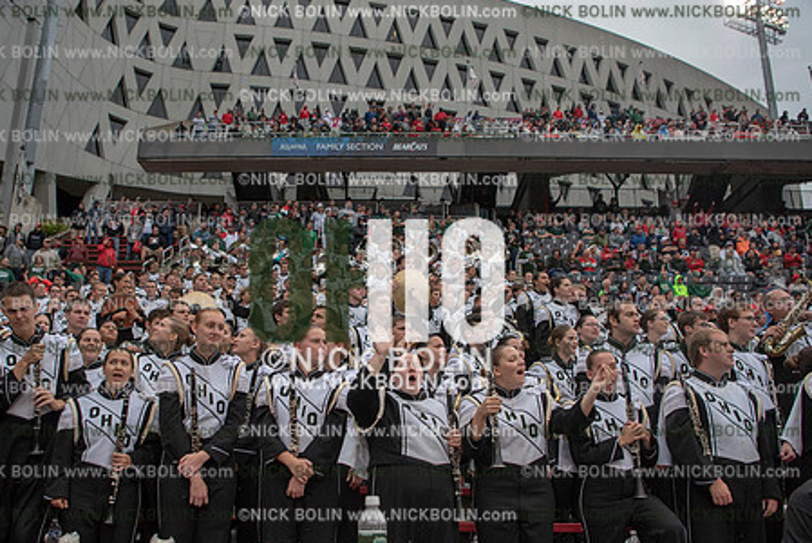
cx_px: 376
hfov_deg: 60.2
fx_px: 700
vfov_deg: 42.3
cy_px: 305
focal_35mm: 31
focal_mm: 24
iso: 1000
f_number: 2.8
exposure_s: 1/4000
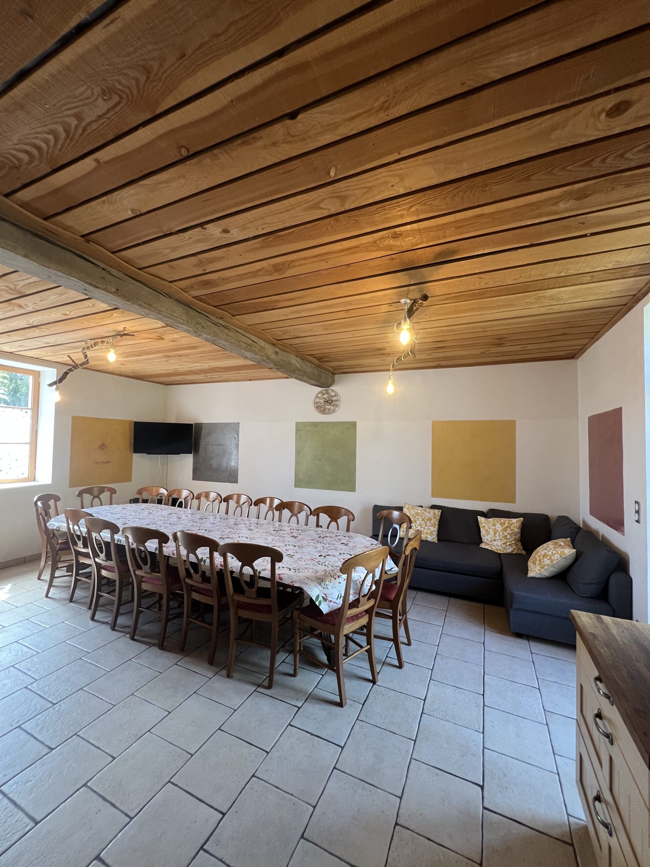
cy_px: 434
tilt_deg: +3.5
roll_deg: -1.3
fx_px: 325
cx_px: 325
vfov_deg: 106.2
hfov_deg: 89.9
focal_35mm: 13
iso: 200
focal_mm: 1.57
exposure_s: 1/99
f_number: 1.8
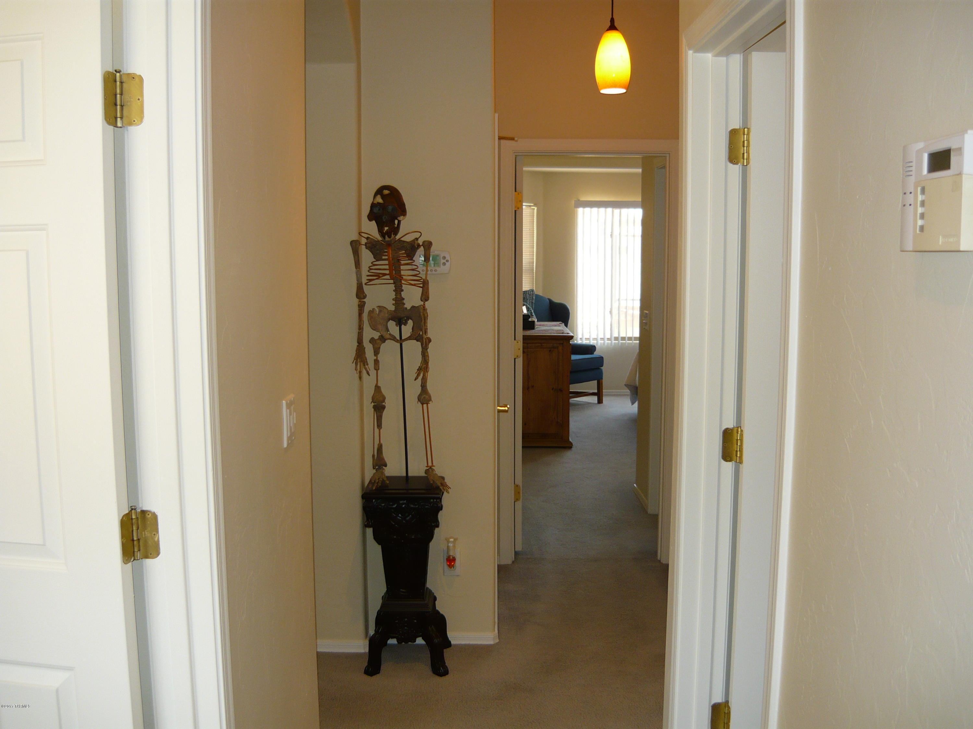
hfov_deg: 55.4
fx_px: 928
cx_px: 486
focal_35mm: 33
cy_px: 364
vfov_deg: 42.9
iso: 100
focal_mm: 5.5
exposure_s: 1/30
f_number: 2.8
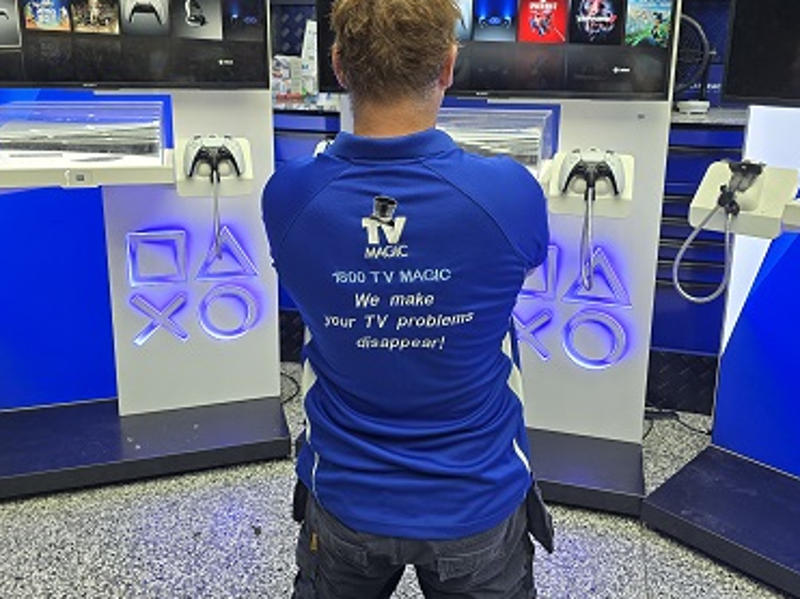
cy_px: 225
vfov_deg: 45.0
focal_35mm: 31
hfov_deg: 58.4
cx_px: 414
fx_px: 716
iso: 100
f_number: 1.7
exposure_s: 1/100
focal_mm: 6.3
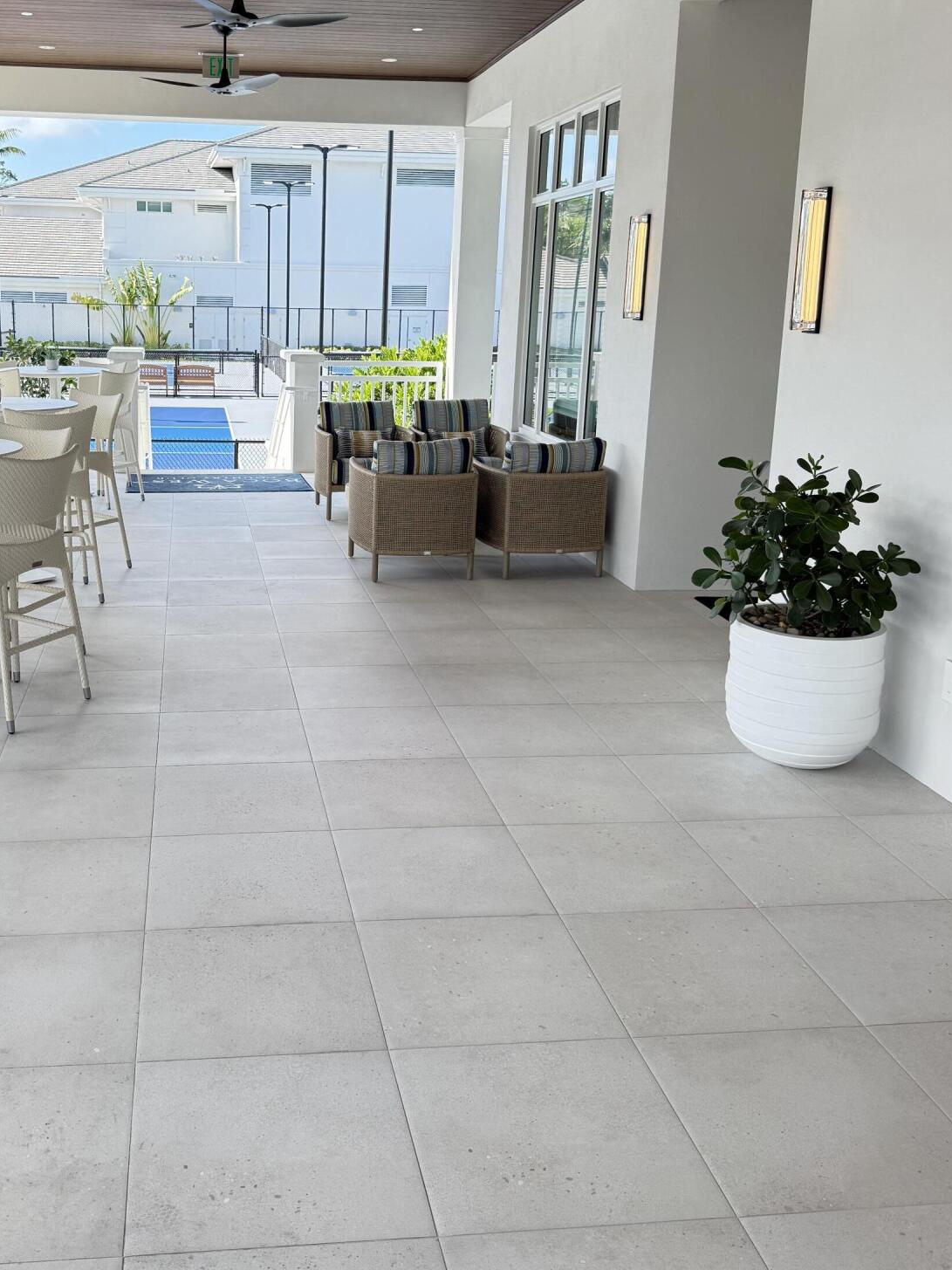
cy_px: 523
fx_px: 1210
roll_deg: -2.8
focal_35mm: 33
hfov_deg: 42.3
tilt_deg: -9.1
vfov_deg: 55.0
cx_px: 305
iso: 100
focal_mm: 6.76
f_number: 1.78
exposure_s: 1/750
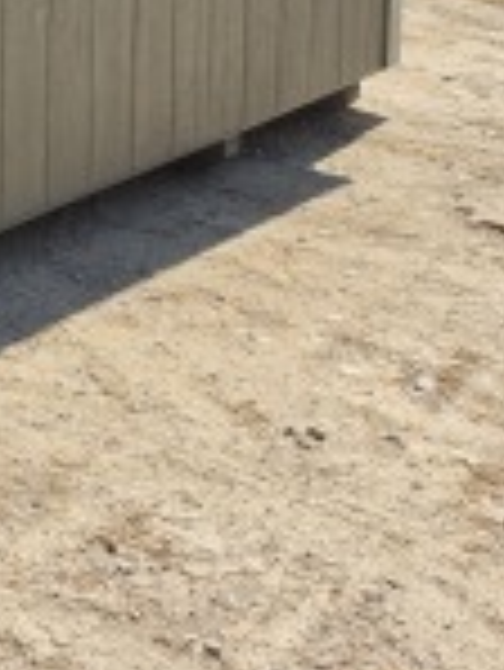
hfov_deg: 12.0
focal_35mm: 99
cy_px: -346
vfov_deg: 17.7
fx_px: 1919
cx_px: -711
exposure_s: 1/7939
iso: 50
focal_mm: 6.5
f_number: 1.4
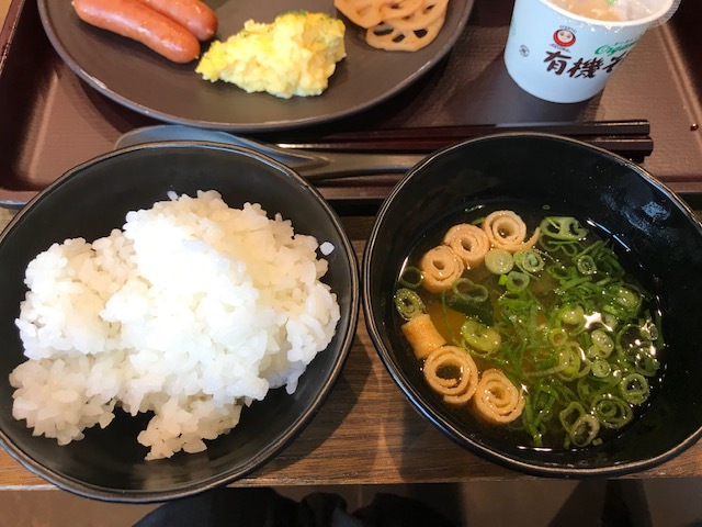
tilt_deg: -62.2
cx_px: 351
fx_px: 568
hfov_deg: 63.4
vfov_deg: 49.7
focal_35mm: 28
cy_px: 264
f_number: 1.8
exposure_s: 1/30
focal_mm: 3.99
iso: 20
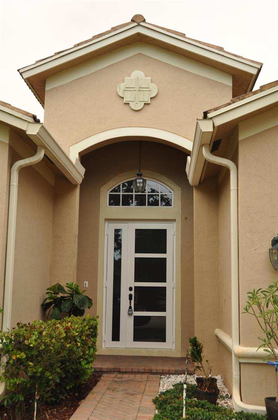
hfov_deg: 31.8
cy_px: 210
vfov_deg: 46.5
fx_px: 488
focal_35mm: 42
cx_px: 139
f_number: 6.3
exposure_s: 1/160
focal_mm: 28
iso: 200
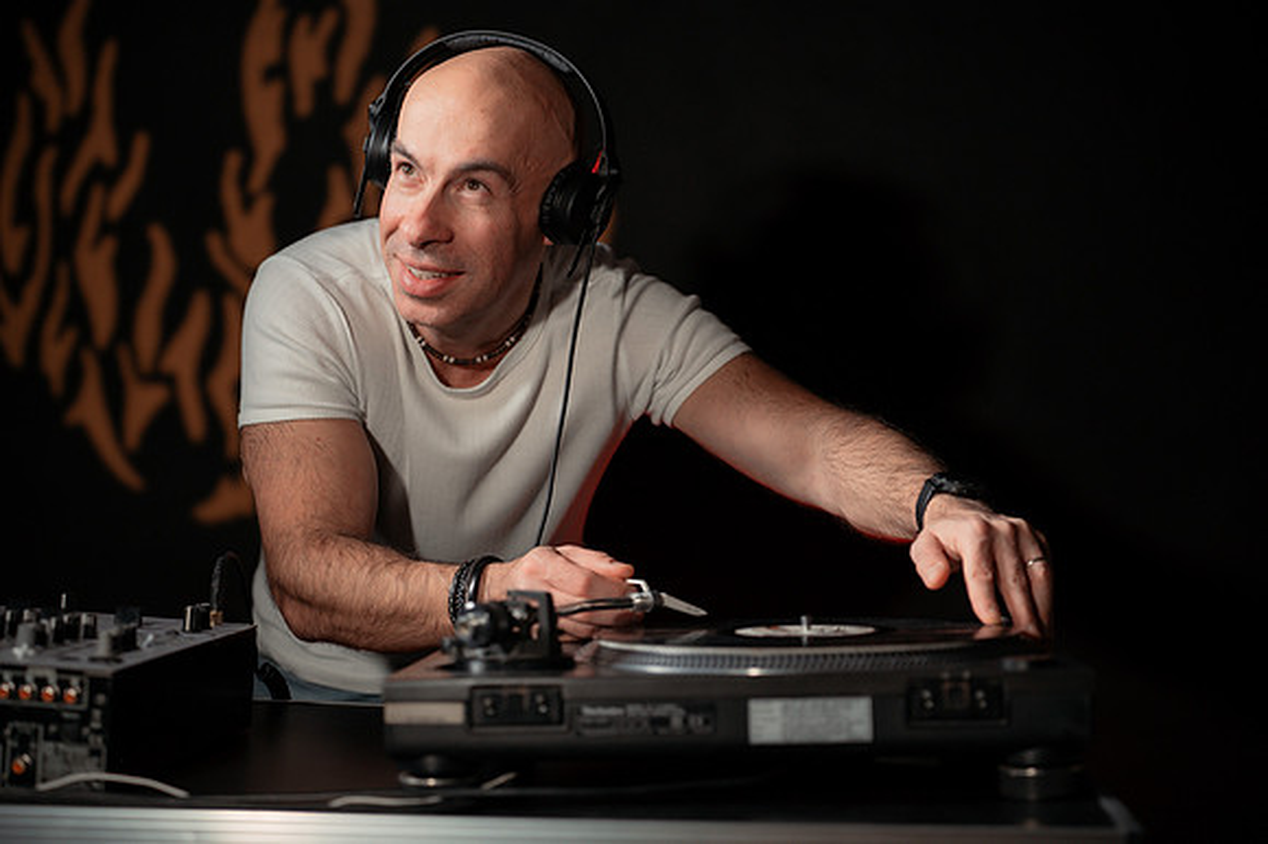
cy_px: 422
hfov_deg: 30.5
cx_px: 634
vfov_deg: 20.6
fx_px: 2323
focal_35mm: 66
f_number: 2.8
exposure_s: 1/125
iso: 400
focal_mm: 66
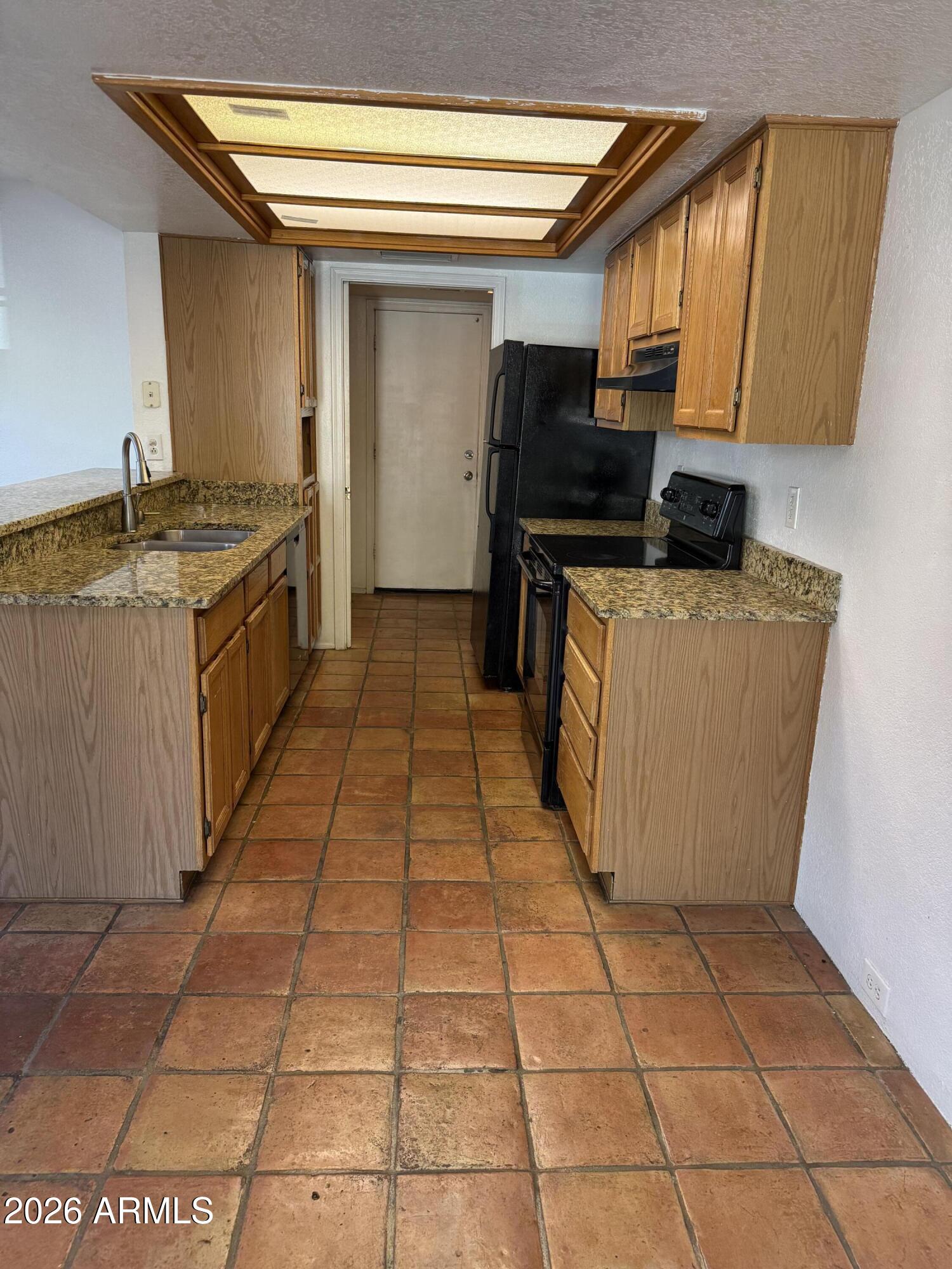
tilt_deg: -13.4
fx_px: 880
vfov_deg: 71.6
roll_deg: -2.1
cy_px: 634
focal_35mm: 24
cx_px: 476
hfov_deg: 56.8
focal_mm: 6.76
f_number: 1.78
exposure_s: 1/120
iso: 250
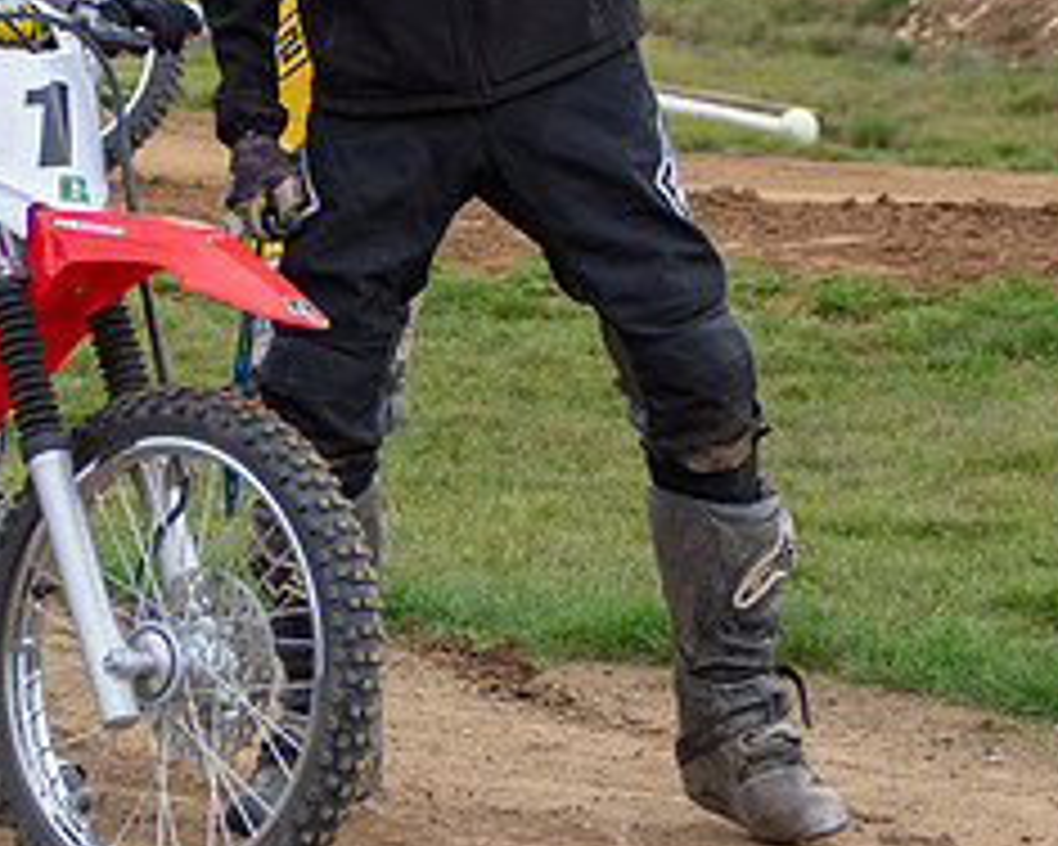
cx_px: 114
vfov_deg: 4.8
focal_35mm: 325
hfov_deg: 5.9
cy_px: 264
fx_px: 10177
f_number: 5.3
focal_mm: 78
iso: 400
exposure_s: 1/250
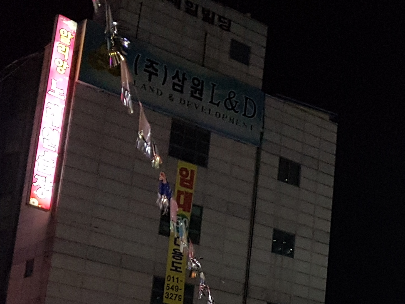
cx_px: 504
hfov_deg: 24.2
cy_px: 371
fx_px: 842
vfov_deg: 19.2
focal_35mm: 72
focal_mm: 4.2
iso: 160
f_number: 1.7
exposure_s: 1/30
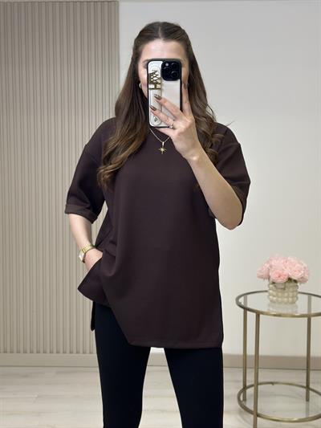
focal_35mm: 48
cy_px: 214
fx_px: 593
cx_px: 160
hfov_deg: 30.3
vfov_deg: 39.6
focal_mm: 6.86
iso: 80
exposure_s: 1/226
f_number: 1.78
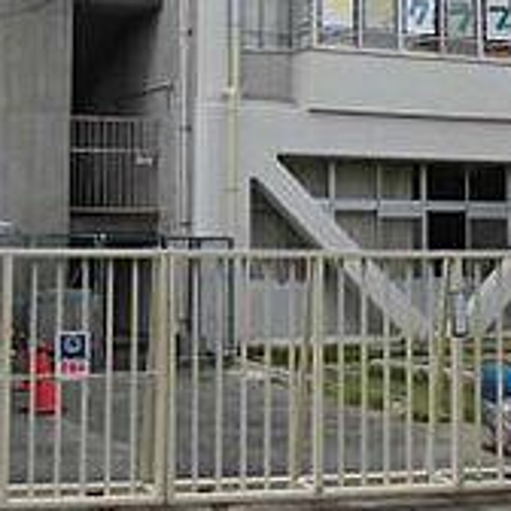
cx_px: 204
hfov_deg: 21.1
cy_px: 52
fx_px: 1370
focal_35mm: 82
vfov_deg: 20.7
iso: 100
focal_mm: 4.6
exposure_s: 1/320
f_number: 3.5
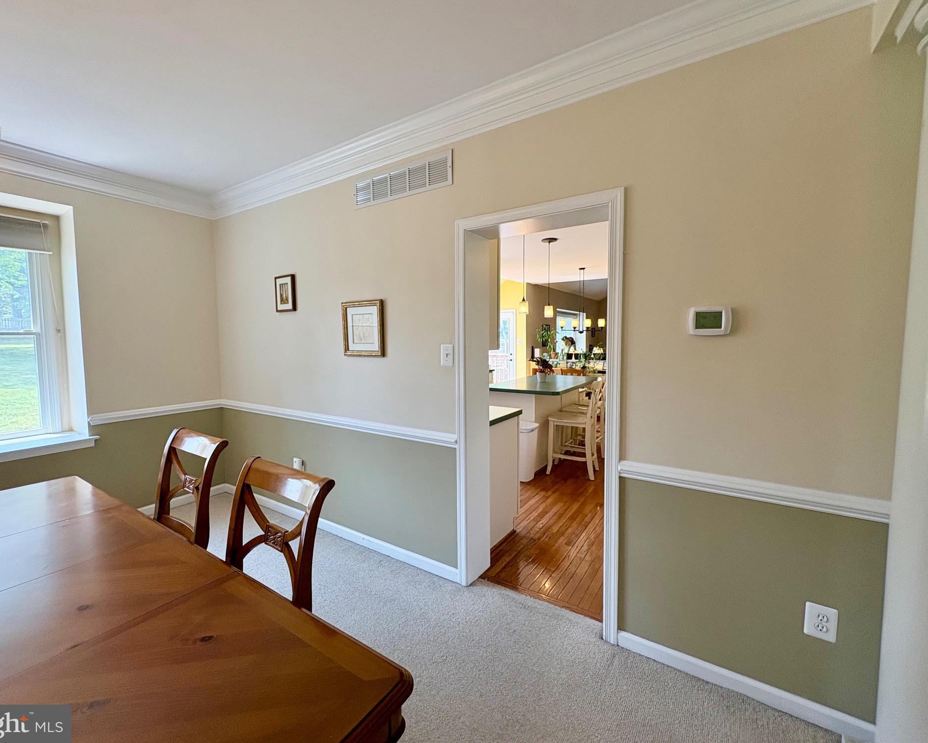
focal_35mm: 15
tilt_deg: -3.5
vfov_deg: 84.0
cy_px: 363
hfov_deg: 96.8
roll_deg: +0.2
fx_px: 412
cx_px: 456
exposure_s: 1/120
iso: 100
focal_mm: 2.22
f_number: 2.2
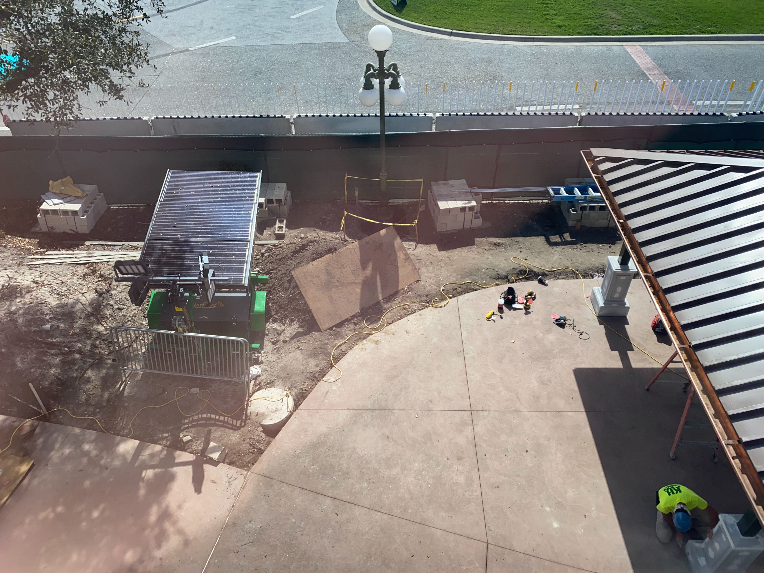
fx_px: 574
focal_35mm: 26
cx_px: 382
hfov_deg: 67.3
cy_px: 286
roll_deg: +0.8
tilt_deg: -41.3
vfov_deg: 53.1
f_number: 1.8
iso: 32
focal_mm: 4.25
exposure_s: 1/1348
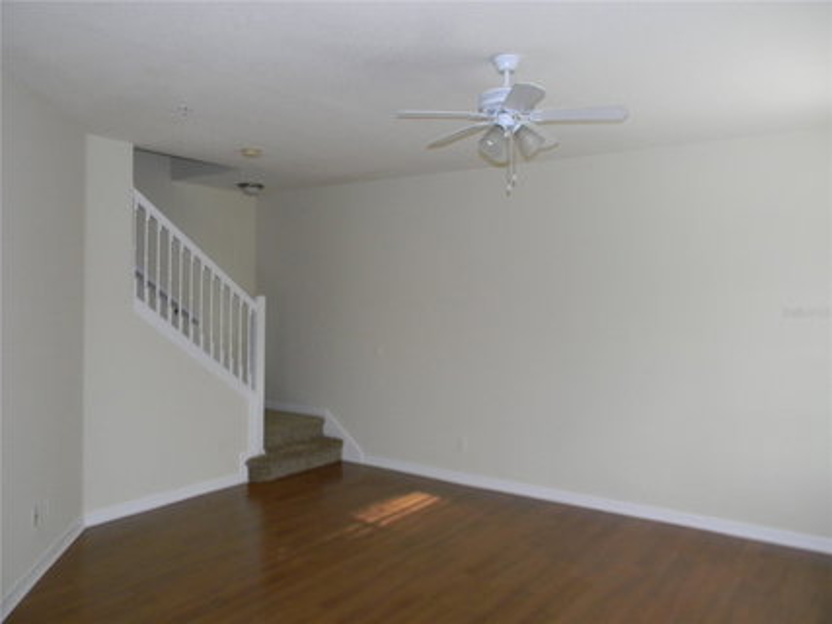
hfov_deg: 63.5
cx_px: 416
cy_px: 312
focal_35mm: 28
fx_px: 673
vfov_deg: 49.7
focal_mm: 5
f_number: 3.5
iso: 200
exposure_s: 1/26
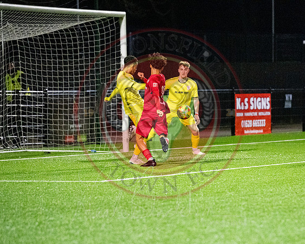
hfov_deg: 7.7
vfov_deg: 6.2
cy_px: 192
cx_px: 228
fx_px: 2250
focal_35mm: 249
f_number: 2.8
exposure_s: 1/1000
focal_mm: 140
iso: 8000
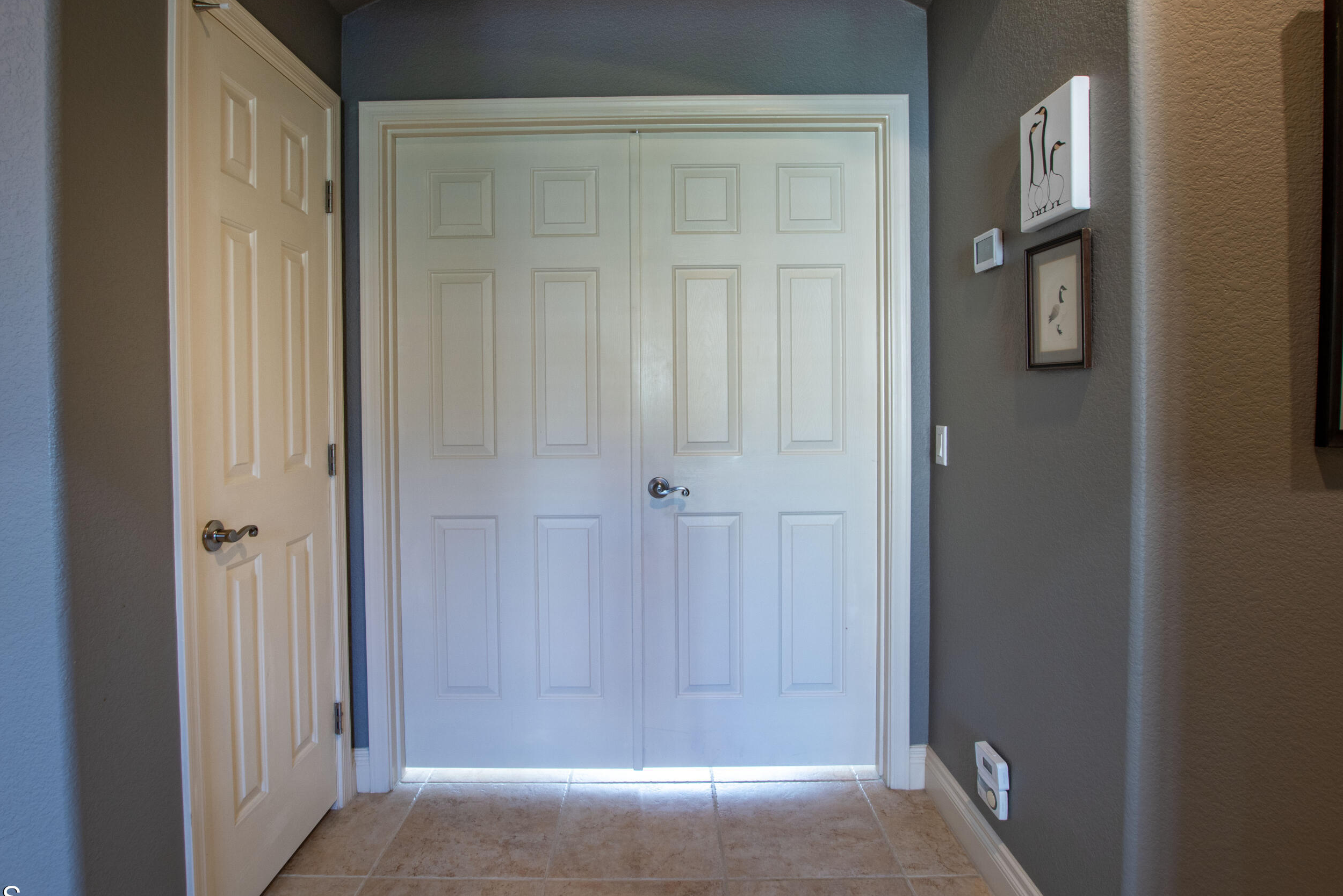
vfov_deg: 67.3
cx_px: 646
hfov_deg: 90.0
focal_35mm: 18
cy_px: 410
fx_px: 671
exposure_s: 1/1.25
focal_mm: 10
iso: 100
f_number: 11
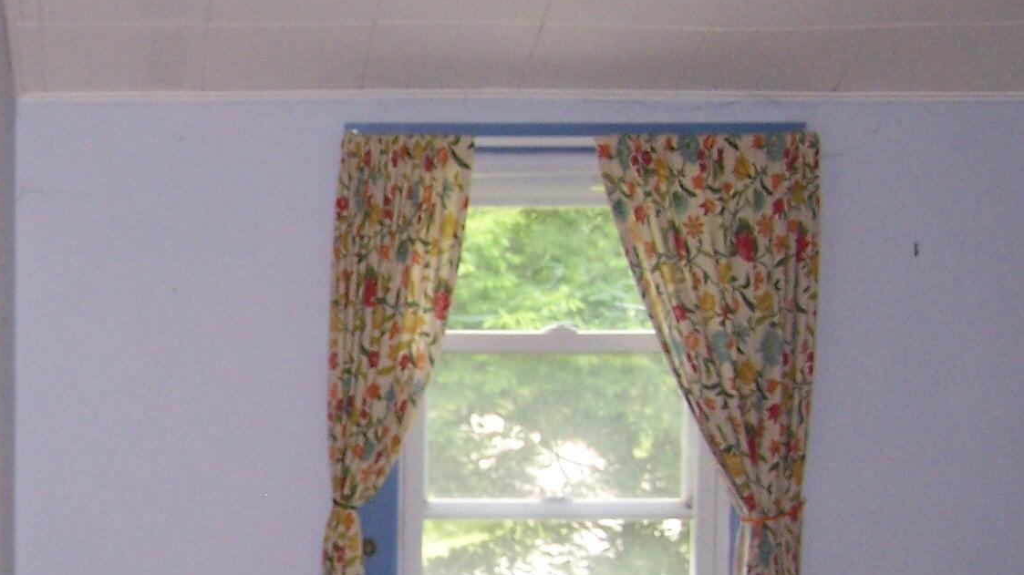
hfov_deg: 21.4
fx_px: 2579
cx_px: -76
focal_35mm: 95
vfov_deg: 12.6
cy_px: 505
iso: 140
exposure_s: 1/60
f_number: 2.8
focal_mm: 6.3
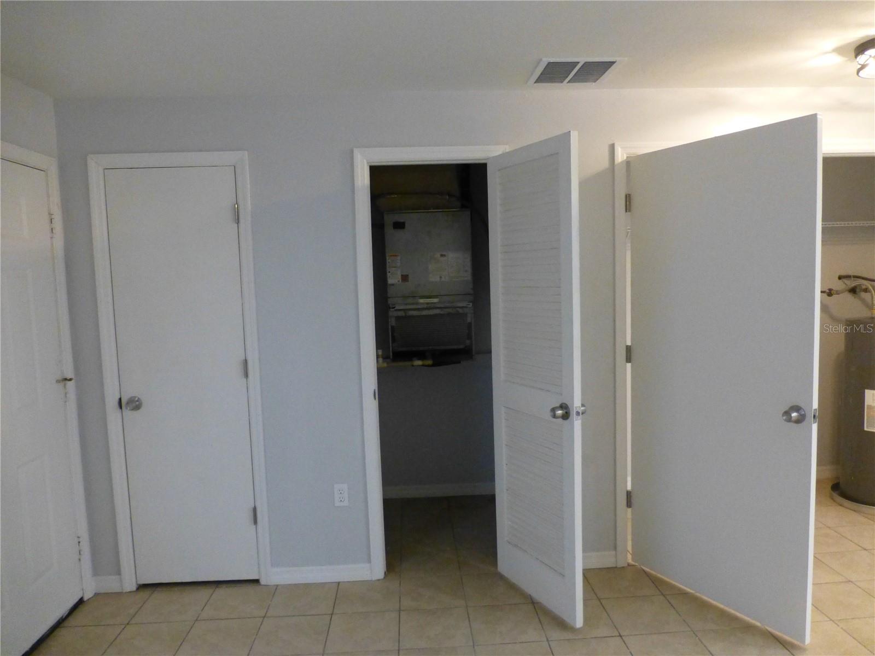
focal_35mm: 24
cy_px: 328
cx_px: 438
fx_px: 607
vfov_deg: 56.8
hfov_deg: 71.6
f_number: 3.3
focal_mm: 4.3
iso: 800
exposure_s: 1/50
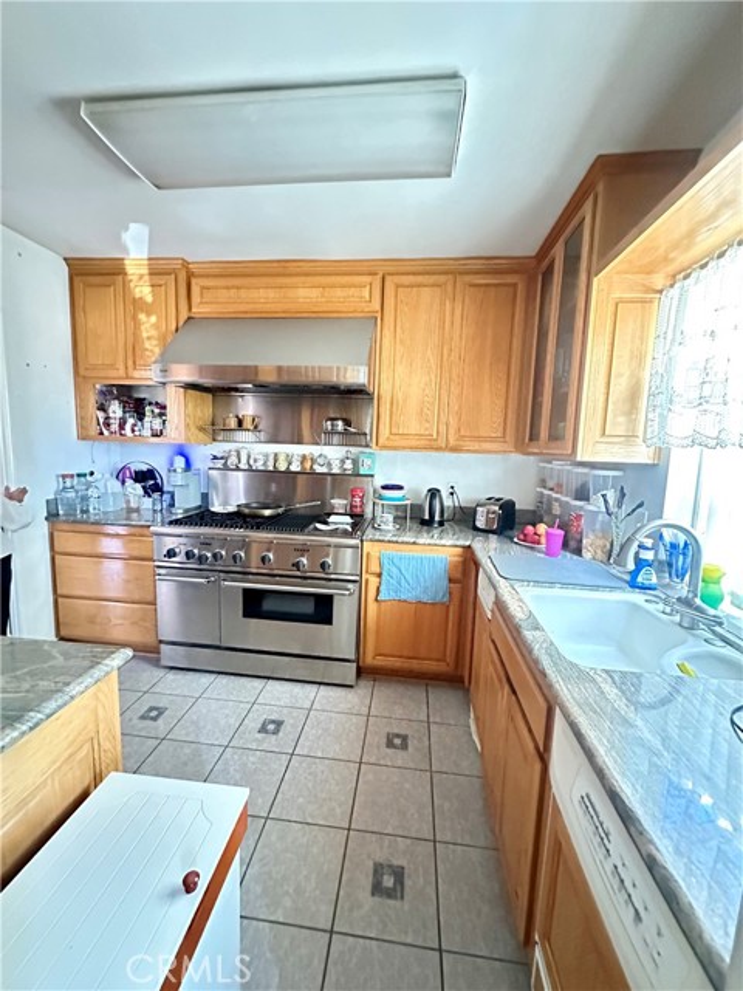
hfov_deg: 85.7
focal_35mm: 14
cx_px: 372
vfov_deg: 102.1
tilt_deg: -6.4
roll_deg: -2.8
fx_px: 401
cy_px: 496
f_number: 2.2
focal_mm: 2.22
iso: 2000
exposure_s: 1/30
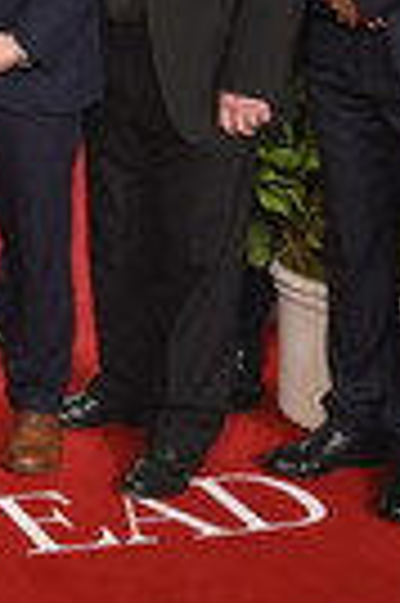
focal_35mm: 101
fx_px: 1688
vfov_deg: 19.7
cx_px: -247
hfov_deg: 12.6
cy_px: 9
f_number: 5
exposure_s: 1/100
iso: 800
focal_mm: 30
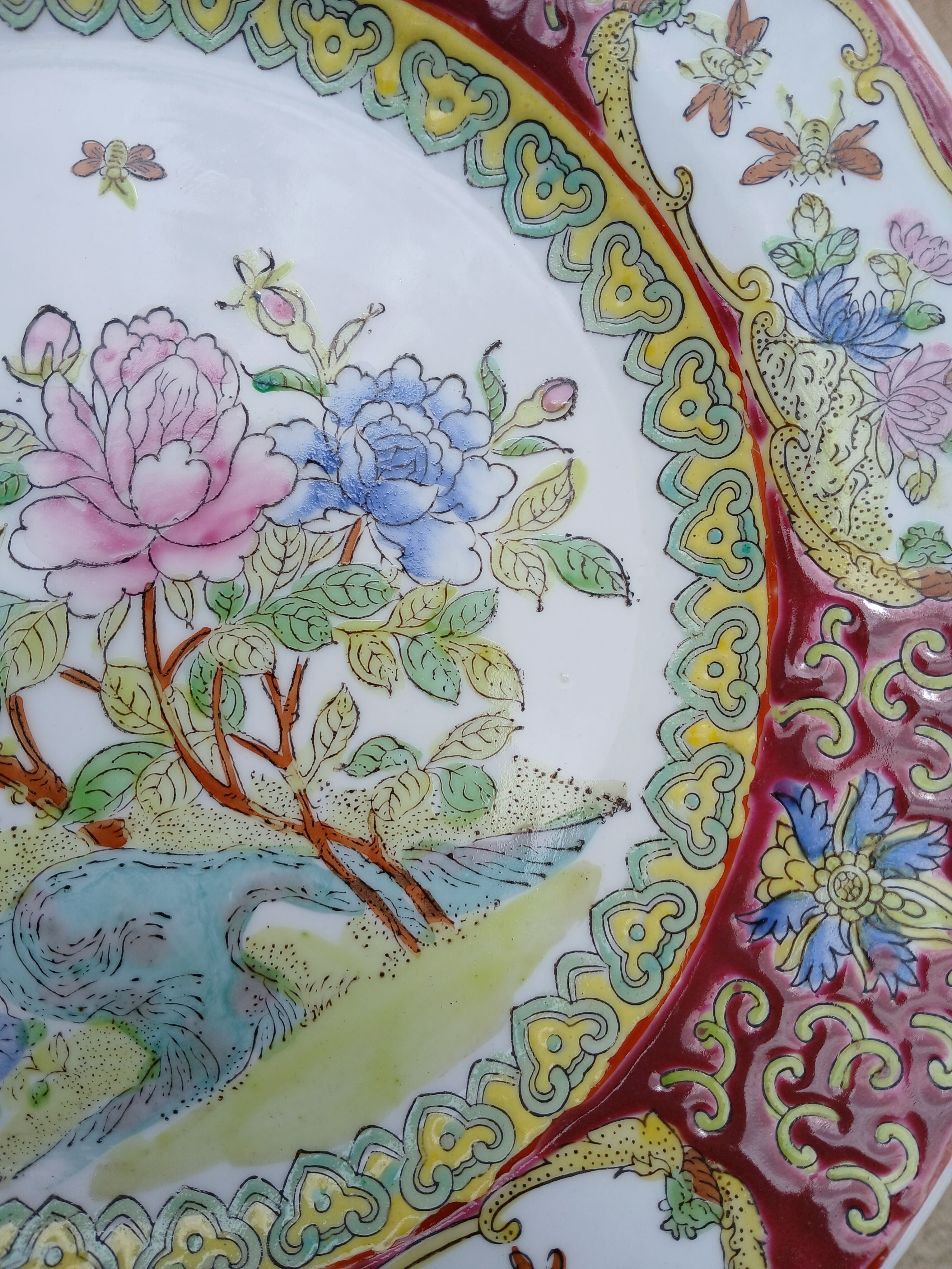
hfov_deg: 53.1
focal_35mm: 26
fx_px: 953
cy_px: 634
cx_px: 476
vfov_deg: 67.3
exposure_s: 1/642
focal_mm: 3.98
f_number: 1.8
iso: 20
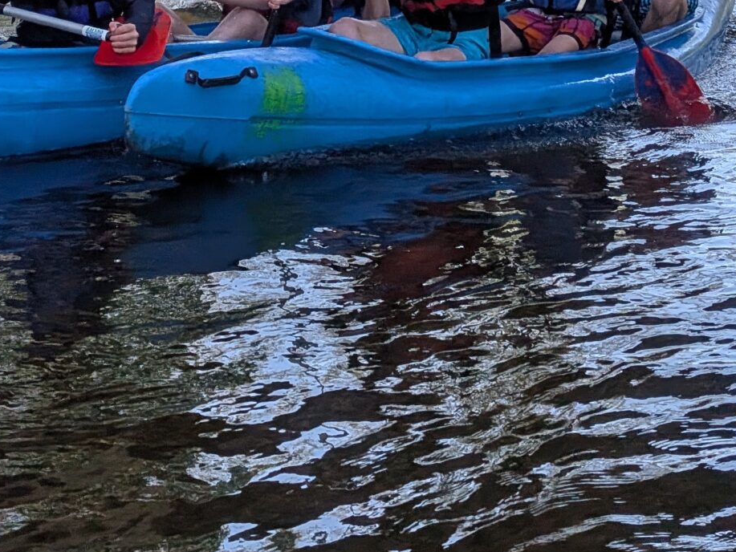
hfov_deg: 28.9
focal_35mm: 67
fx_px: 1425
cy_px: -26
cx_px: 286
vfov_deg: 21.0
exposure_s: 1/1312
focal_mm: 4.53
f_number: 1.7
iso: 32
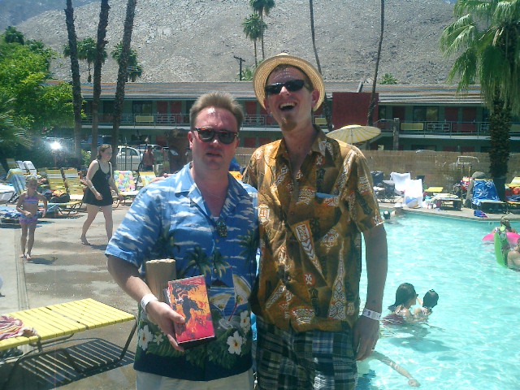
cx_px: 260
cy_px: 195
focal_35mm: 36
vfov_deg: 39.7
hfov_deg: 51.4
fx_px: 541
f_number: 3.2
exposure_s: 1/1250
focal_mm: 7.5
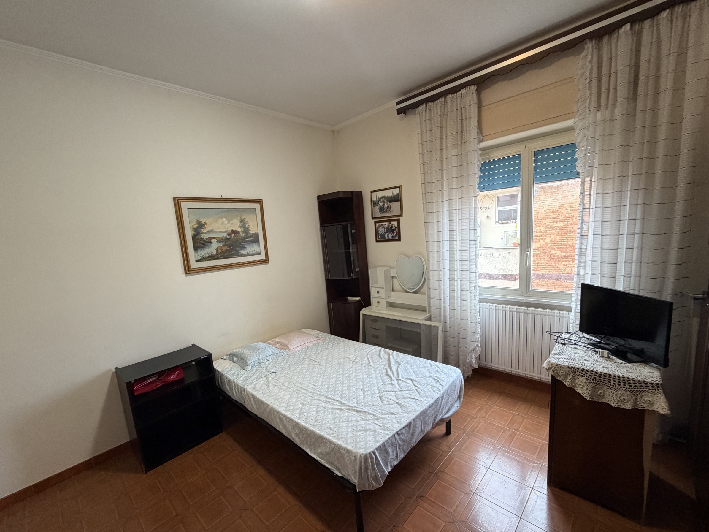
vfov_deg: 81.7
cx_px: 337
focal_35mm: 15
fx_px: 307
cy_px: 283
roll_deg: +4.6
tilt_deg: -9.7
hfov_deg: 98.1
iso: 250
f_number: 2.2
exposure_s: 1/50
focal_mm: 2.22
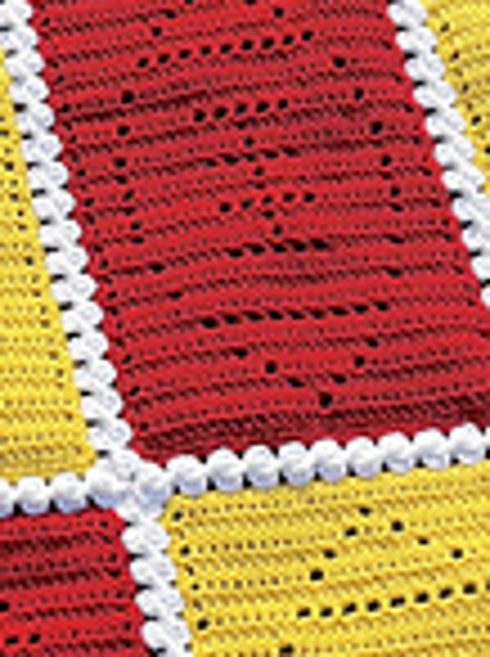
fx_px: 2158
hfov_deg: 12.6
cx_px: -126
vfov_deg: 17.3
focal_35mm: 114
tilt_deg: -61.2
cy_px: 351
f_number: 1.6
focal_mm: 5.96
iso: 50
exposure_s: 1/4950
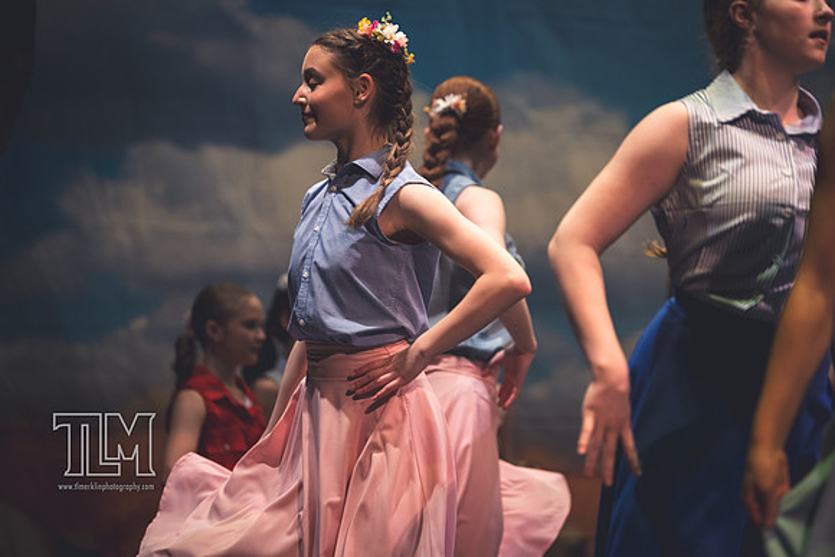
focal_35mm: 160
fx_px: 3712
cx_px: 418
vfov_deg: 8.6
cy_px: 278
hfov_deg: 12.8
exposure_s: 1/250
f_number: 2.8
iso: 1800
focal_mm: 160
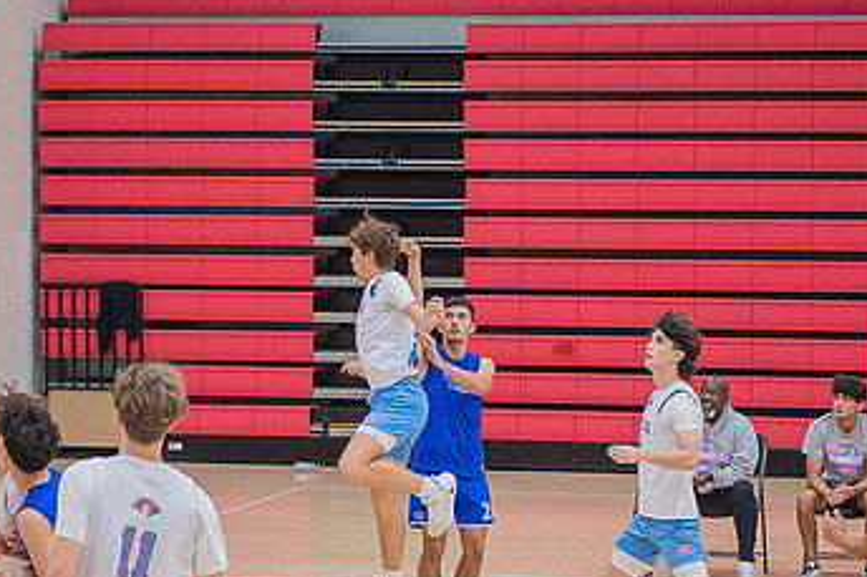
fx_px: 3779
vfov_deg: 8.7
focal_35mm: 157
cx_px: 416
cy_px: 436
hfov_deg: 13.1
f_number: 4.5
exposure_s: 1/250
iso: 1000
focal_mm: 90
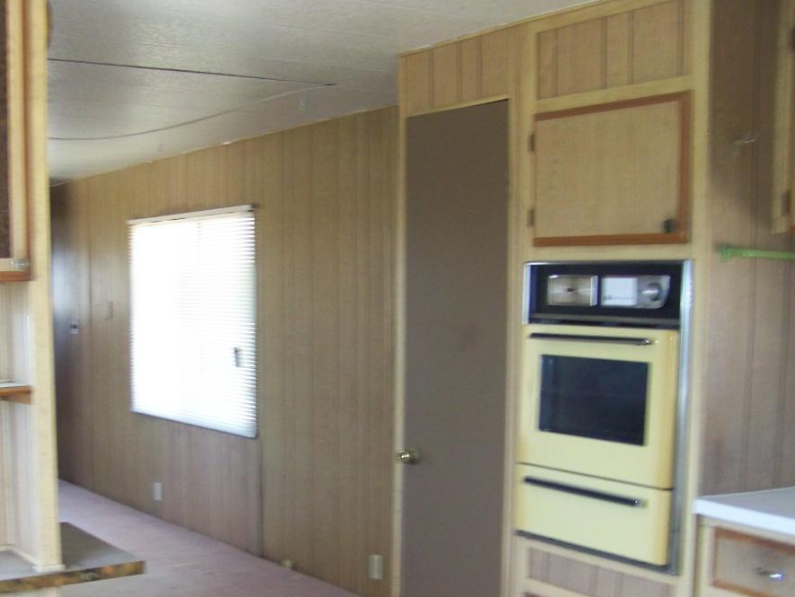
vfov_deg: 27.8
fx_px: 1195
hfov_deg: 36.4
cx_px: 259
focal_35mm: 52
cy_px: 416
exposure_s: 1/30
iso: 200
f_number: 2.8
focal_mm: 5.85
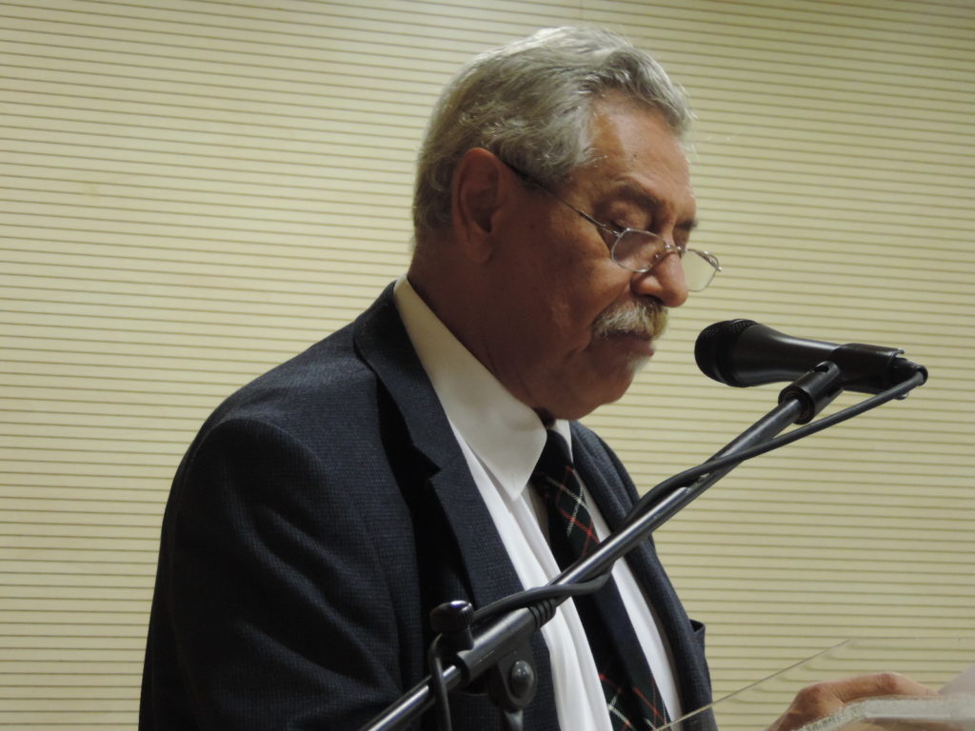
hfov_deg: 14.6
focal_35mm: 135
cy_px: 366
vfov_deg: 11.0
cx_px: 488
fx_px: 3802
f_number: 4.3
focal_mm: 24
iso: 800
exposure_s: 1/20
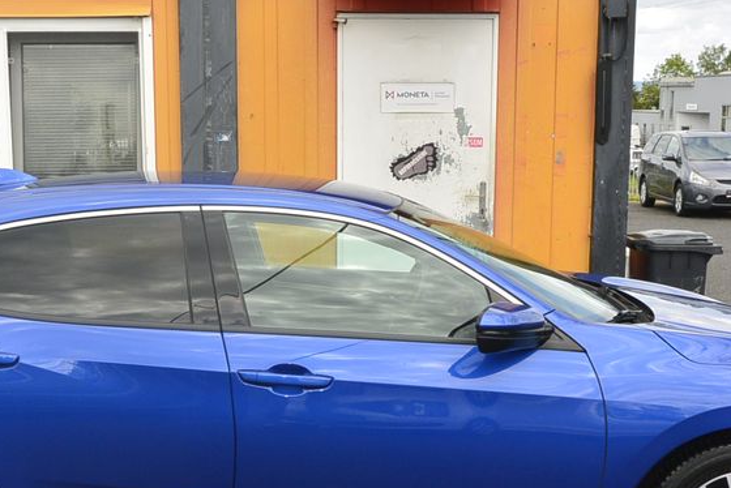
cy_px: 297
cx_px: 326
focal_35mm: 53
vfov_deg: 25.5
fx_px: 1077
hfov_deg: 37.5
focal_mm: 11
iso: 160
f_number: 8
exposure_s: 1/250
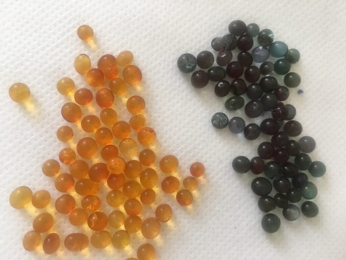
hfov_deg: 61.7
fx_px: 290
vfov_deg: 48.2
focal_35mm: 29
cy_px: 130
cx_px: 173
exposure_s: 1/30
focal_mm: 4.15
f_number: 2.2
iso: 40
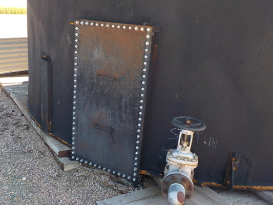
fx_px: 284
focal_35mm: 36
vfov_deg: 39.7
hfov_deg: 51.2
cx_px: 116
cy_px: 98
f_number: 3.3
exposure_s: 1/250
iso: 180
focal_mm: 4.1
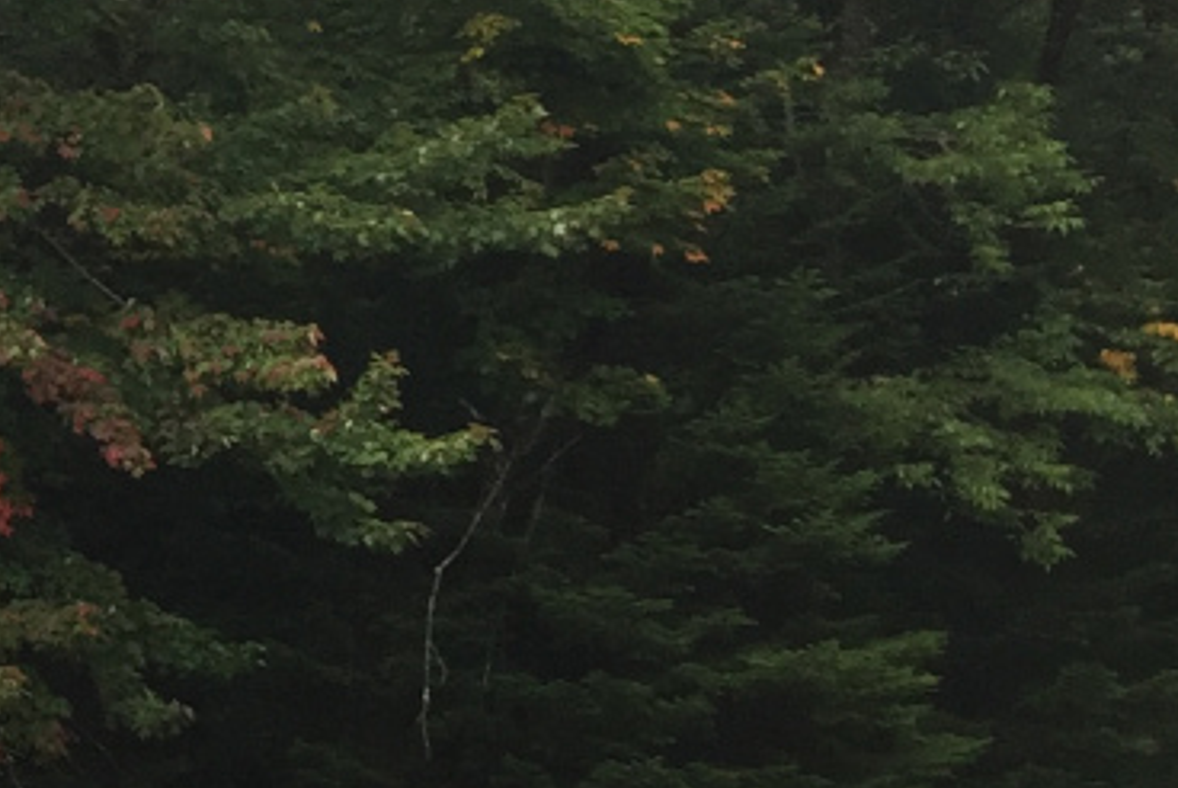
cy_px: 362
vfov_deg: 10.5
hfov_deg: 13.7
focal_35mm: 131
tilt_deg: +1.6
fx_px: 4290
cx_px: -1034
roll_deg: -0.2
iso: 32
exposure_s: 1/549
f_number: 2.2
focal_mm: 4.15
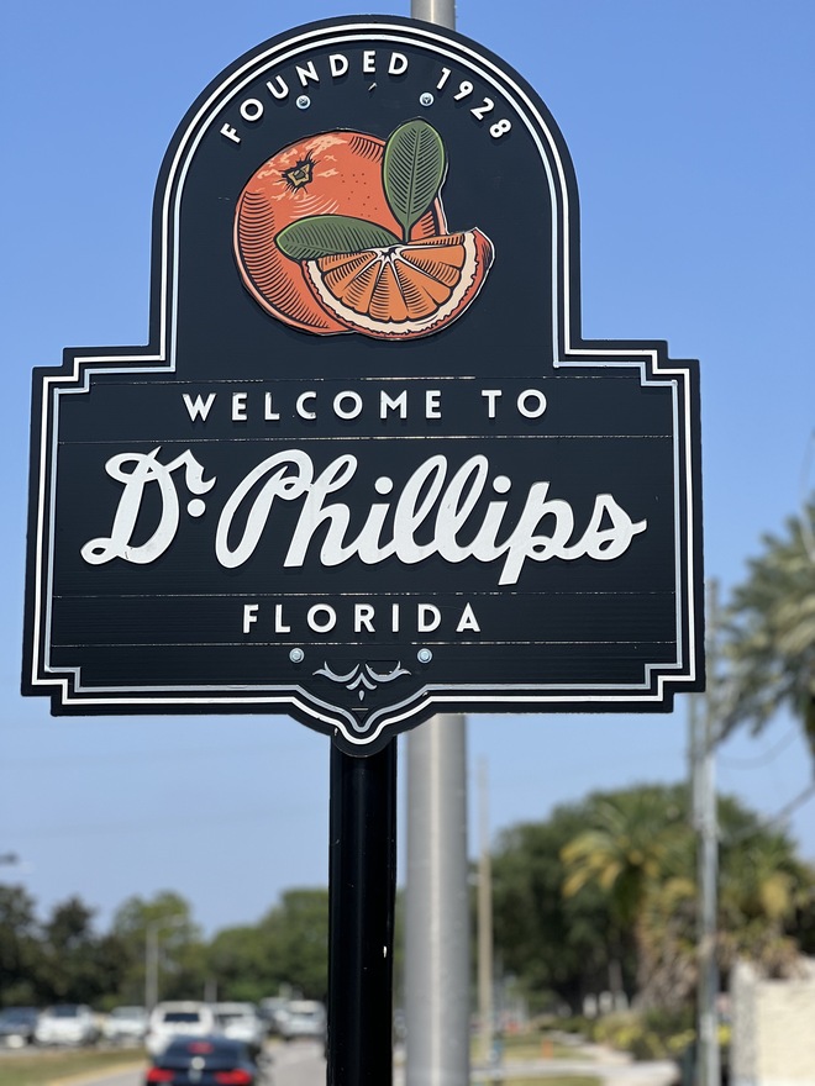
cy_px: 543
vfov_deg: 25.3
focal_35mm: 77
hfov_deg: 19.1
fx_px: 2417
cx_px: 408
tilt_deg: +14.4
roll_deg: +0.9
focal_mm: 9
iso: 32
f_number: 2.8
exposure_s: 1/645
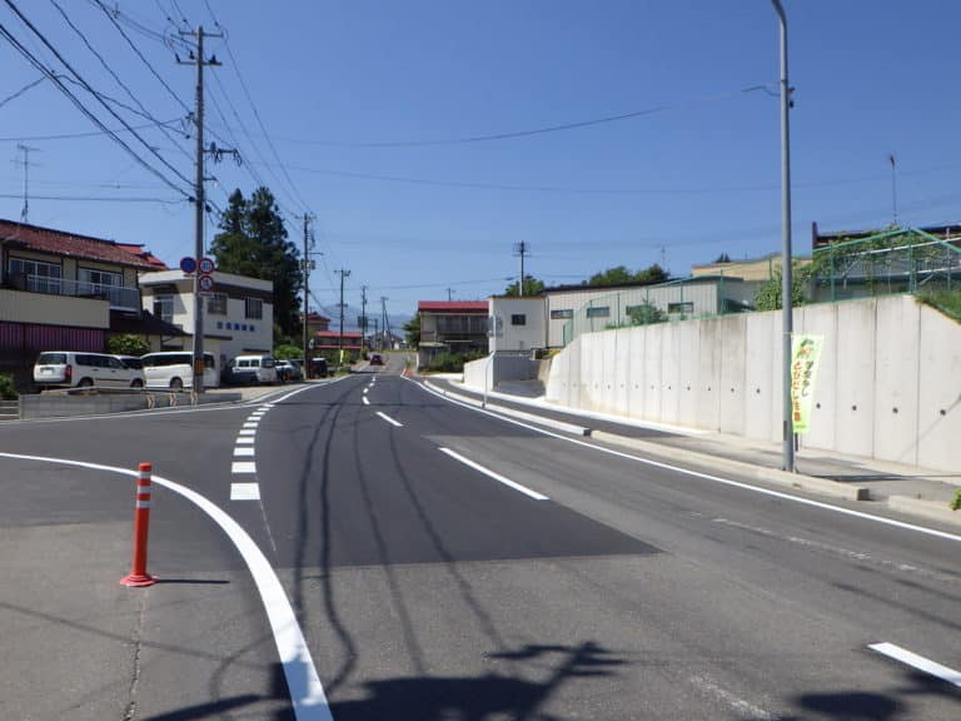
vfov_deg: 49.7
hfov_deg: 63.4
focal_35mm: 28
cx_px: 480
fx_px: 777
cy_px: 360
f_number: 4.2
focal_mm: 5
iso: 125
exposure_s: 1/1250
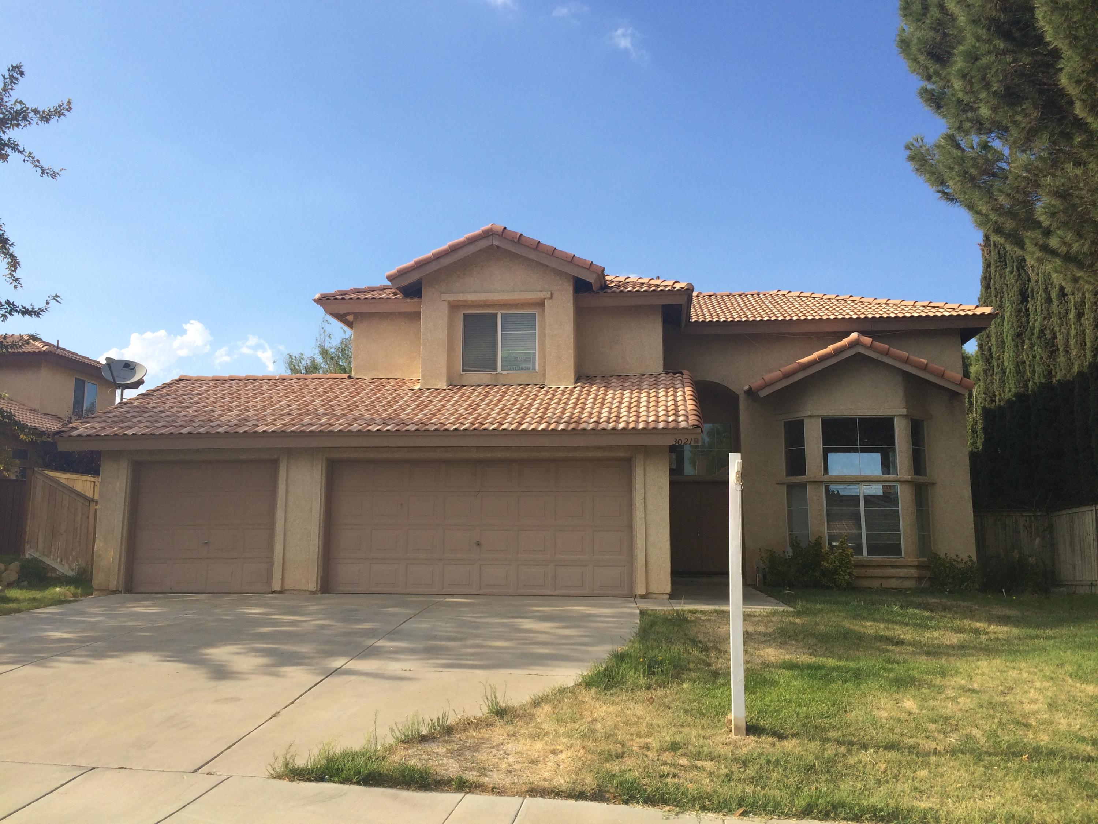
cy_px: 412
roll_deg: +1.3
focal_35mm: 29
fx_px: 920
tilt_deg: +9.8
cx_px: 549
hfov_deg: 61.7
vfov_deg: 48.2
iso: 32
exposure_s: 1/1580
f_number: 2.2
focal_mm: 4.15
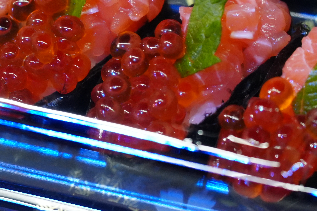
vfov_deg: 4.9
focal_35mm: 283
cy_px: 87
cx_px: 18
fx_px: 2492
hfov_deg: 7.3
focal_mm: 92
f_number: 4.5
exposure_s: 1/125
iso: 3200
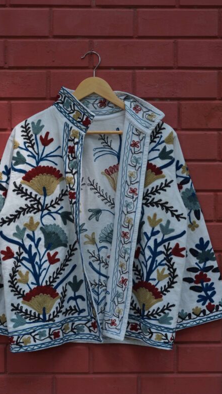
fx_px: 628
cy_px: 202
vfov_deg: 34.9
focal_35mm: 60
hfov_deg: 20.0
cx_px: 91
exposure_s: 1/160
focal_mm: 50
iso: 320
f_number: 8
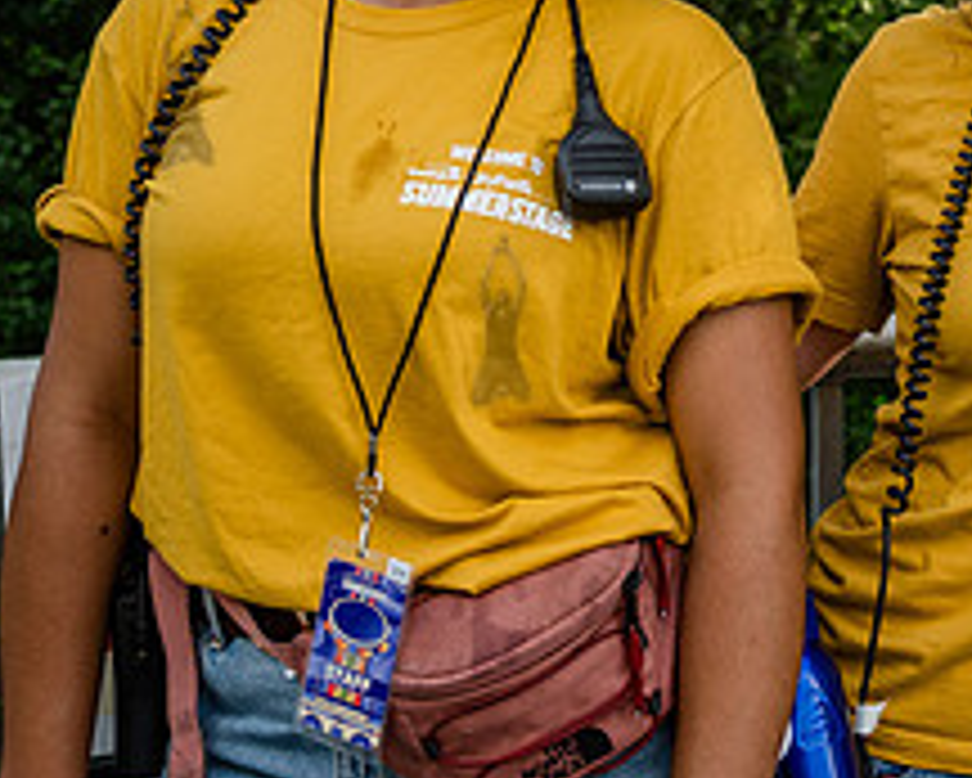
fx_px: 2792
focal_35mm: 97
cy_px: 51
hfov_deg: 19.2
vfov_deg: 15.7
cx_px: 989
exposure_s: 1/800
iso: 400
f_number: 4
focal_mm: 34
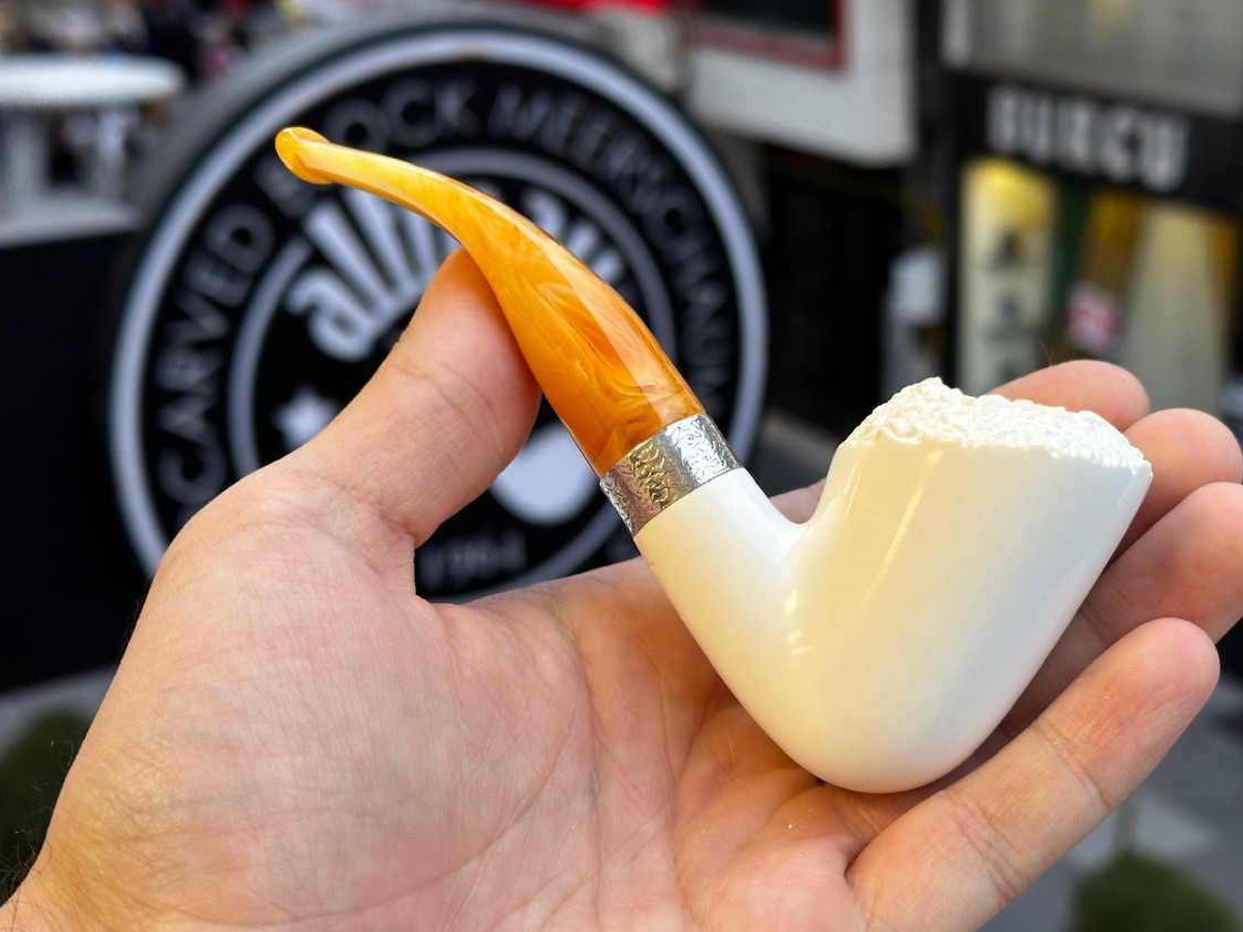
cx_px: 701
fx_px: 1975
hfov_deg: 34.9
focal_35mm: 55
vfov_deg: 26.5
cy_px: 522
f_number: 1.78
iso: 50
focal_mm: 6.86
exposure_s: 1/100
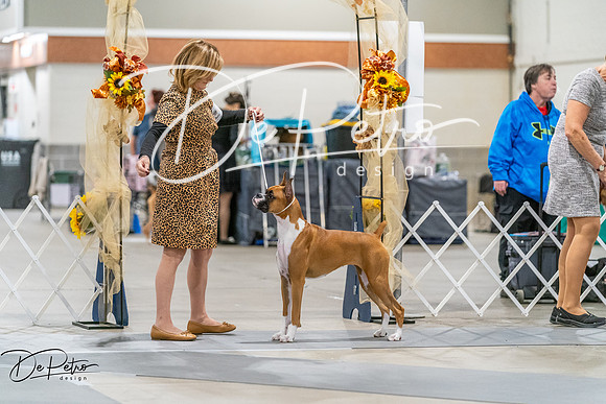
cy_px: 202
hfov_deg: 13.0
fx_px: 2660
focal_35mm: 158
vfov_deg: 8.7
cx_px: 303
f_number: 3.5
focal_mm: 158
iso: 6400
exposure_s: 1/250
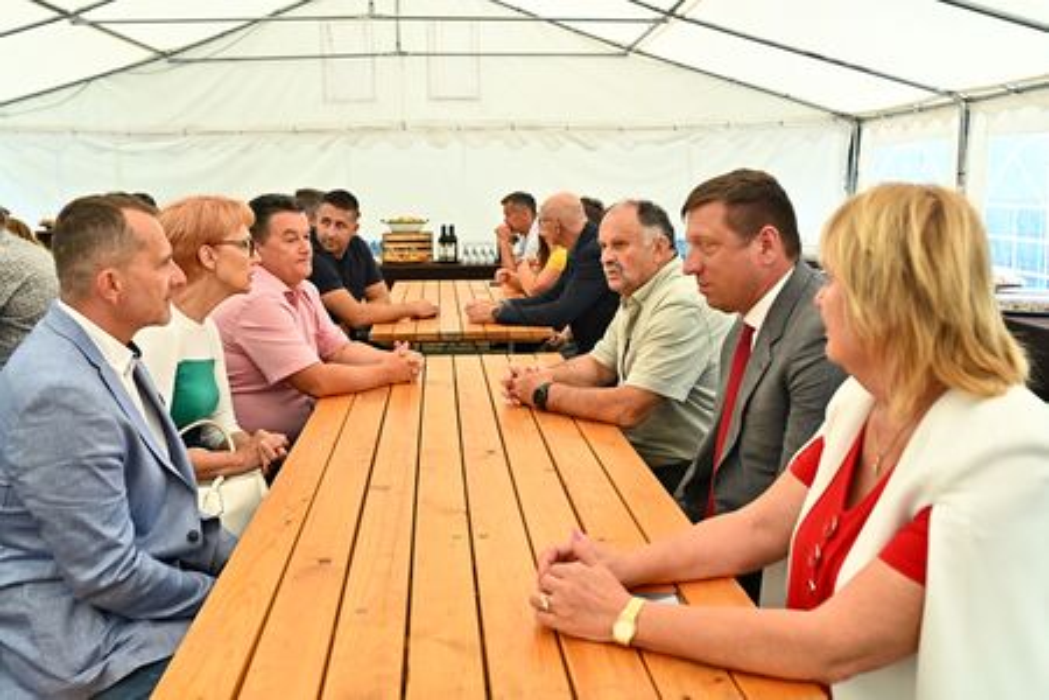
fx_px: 1020
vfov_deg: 37.9
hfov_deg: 54.4
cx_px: 524
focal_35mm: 35
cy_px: 350
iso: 1600
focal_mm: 35
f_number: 5
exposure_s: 1/400
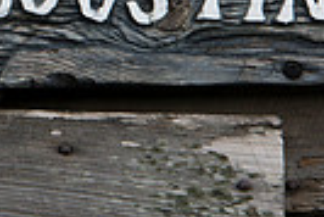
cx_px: -210
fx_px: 6298
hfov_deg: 2.9
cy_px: -62
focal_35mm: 699
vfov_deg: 2.0
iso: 320
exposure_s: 1/50
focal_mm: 160
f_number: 16
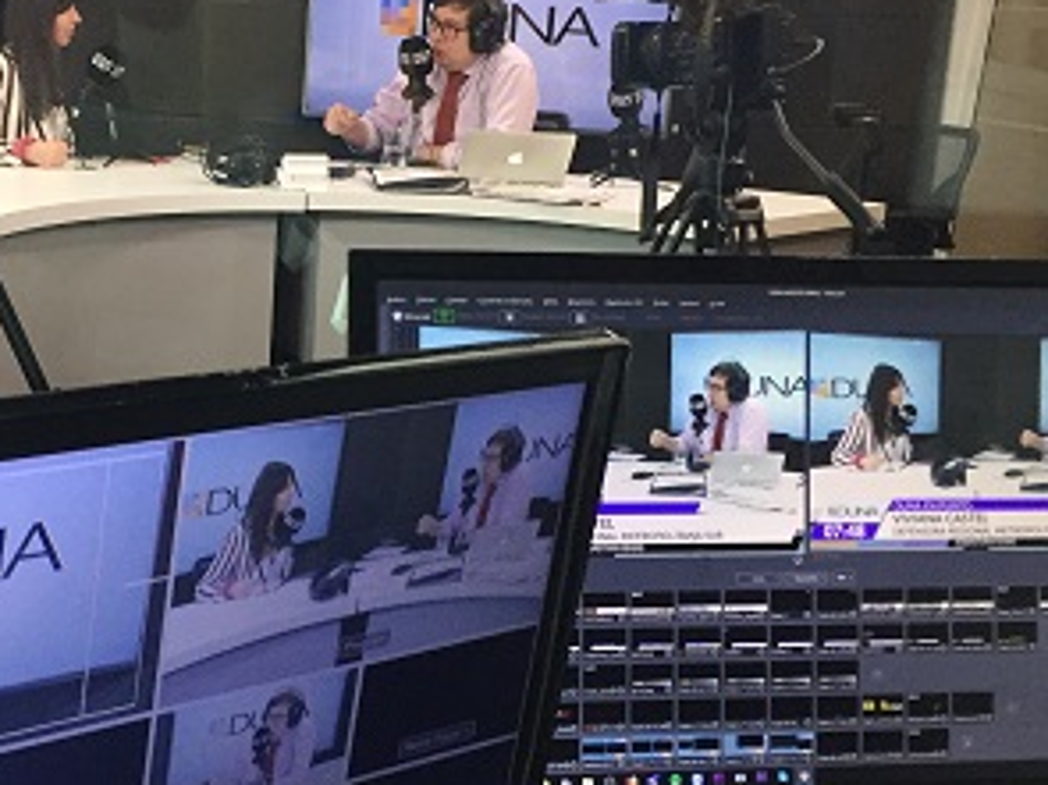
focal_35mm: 59
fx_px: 1785
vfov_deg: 24.8
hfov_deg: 32.1
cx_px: 252
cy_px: 352
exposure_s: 1/33
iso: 64
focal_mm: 4.15
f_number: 2.2
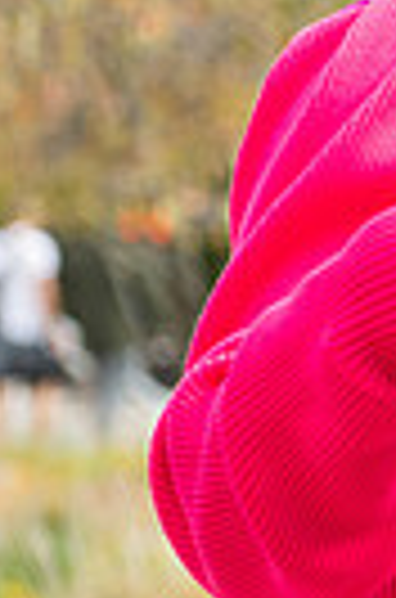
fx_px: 5075
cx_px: 1030
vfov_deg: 6.7
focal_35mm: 306
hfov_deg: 4.4
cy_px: 106
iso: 250
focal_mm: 70
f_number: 4.5
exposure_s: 1/400
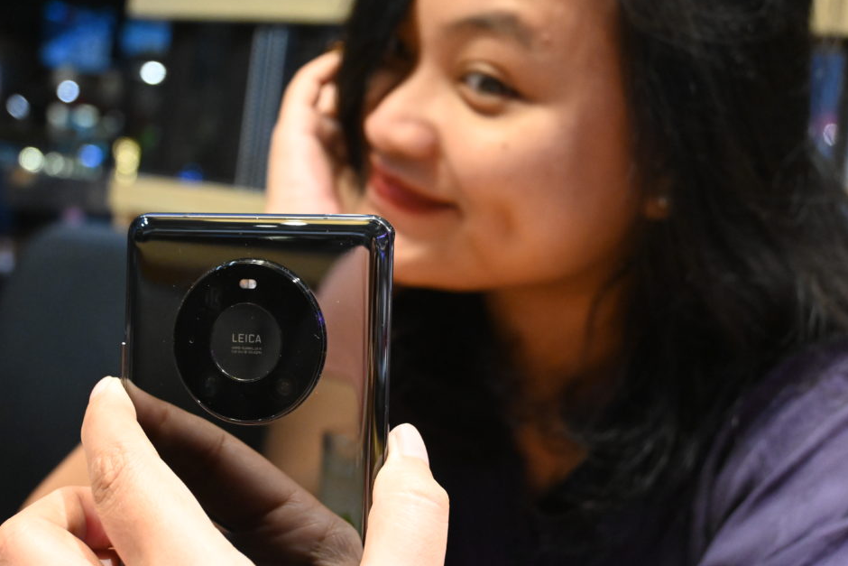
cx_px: 404
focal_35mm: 49
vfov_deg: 27.5
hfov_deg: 40.3
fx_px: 1154
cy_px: 282
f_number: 5
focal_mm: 30
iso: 4500
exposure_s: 1/50
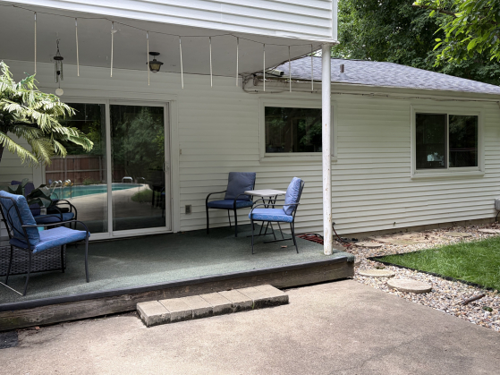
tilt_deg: -2.4
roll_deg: +1.4
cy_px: 168
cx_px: 248
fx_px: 448
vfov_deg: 45.4
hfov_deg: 58.4
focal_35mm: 31
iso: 50
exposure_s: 1/325
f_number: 1.6
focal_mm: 5.96
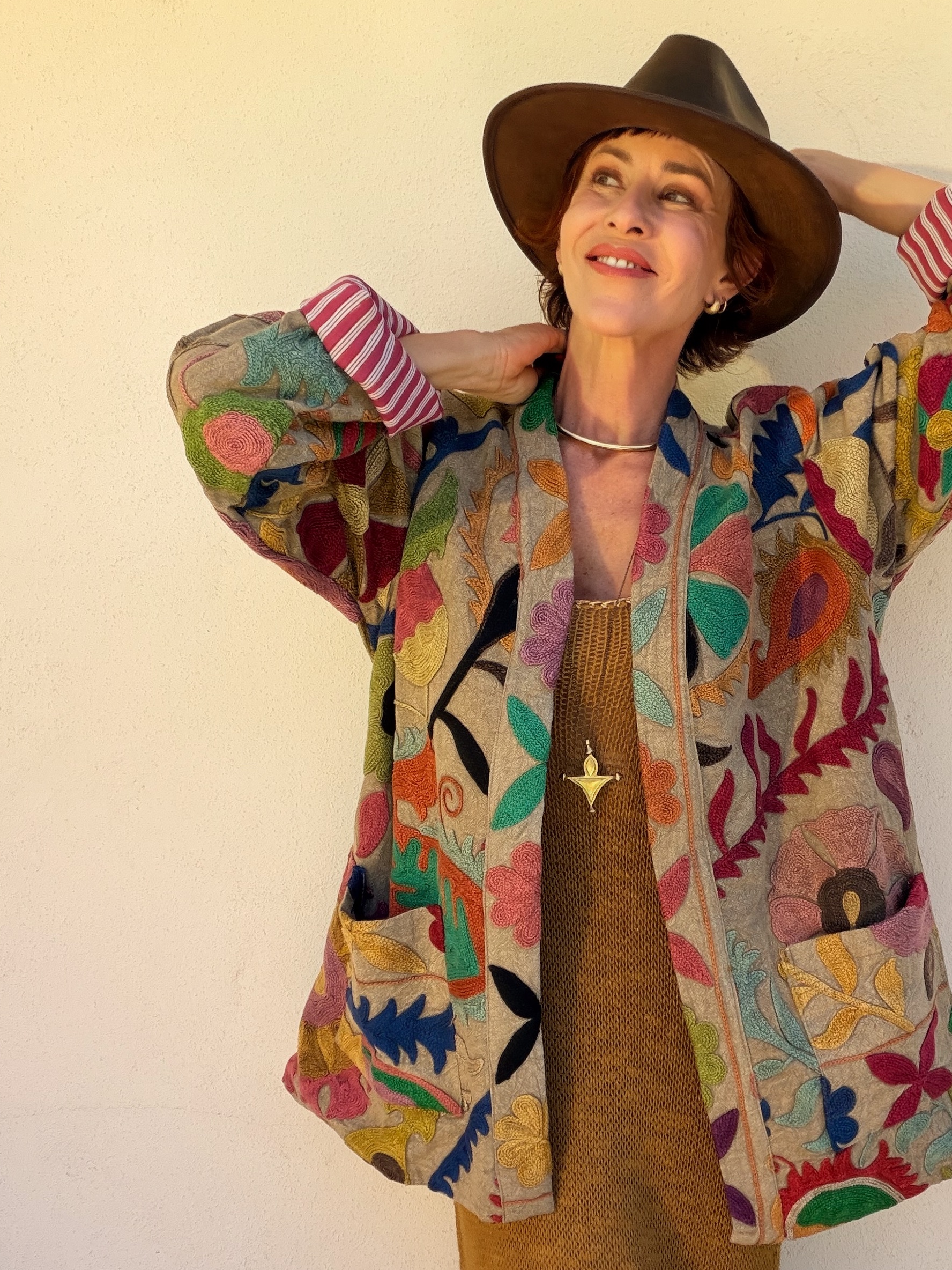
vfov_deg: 48.7
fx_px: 1393
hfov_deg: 37.5
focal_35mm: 38
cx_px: 595
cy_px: 763
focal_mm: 2.71
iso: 25
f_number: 1.9
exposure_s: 1/342
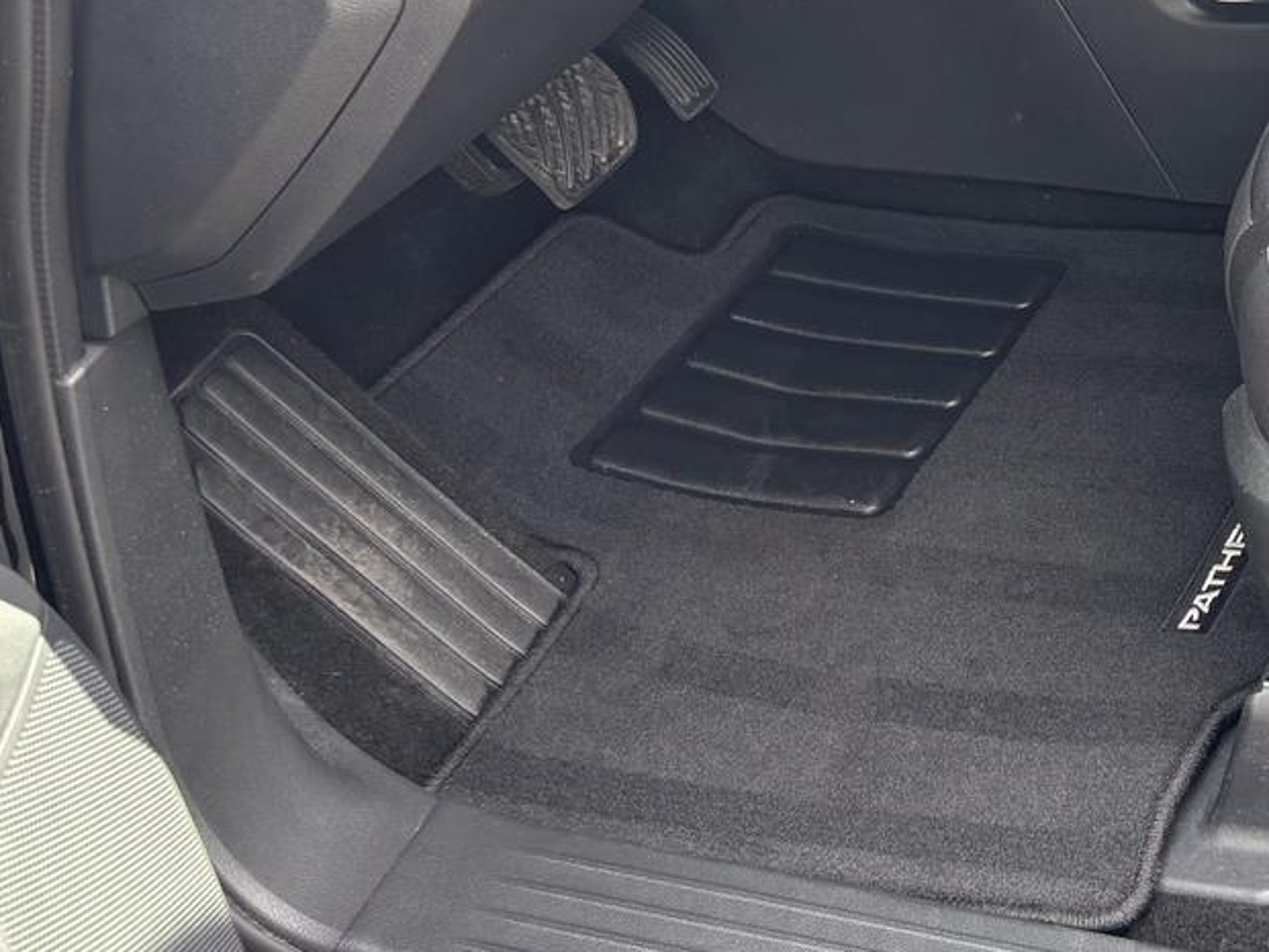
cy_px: -74
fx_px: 2457
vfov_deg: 20.9
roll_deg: +0.4
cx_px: 1465
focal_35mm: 67
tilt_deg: -24.5
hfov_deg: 26.2
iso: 50
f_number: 1.6
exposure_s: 1/172
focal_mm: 5.96
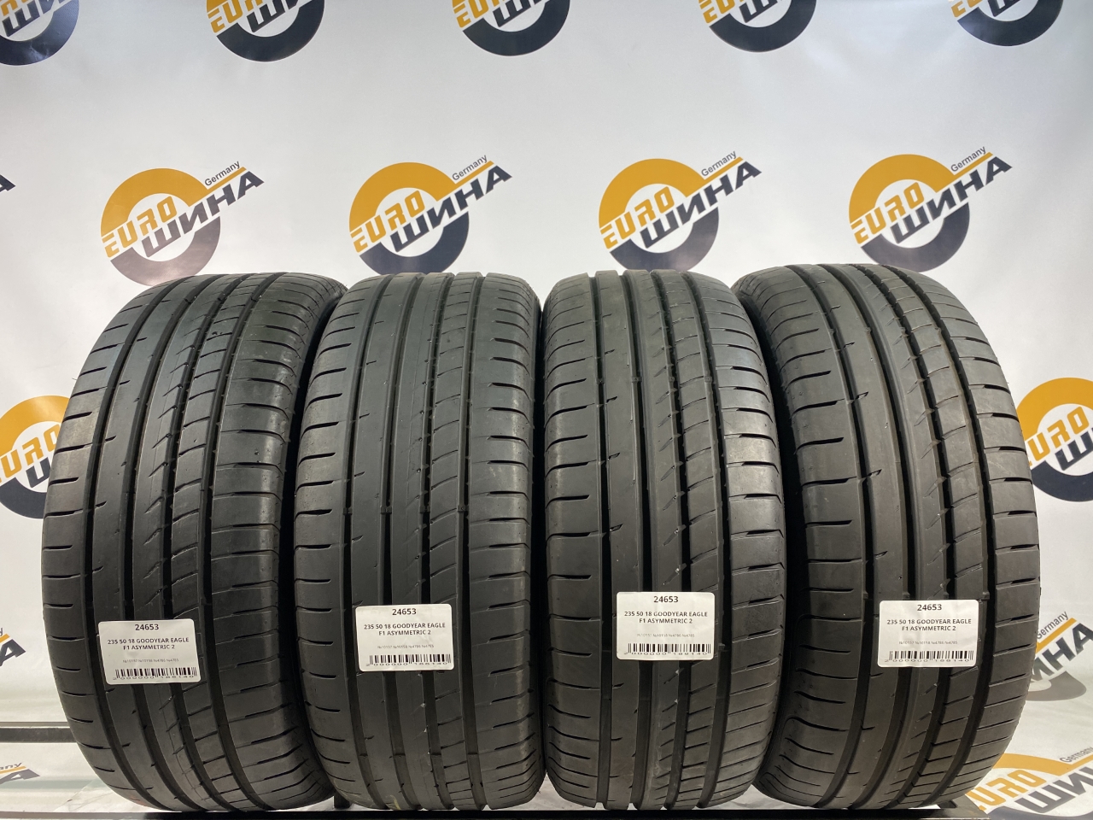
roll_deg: +1.1
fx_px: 821
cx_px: 546
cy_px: 410
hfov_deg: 67.3
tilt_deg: +1.8
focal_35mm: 26
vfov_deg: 53.1
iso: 64
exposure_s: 1/100
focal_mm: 4.25
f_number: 1.8
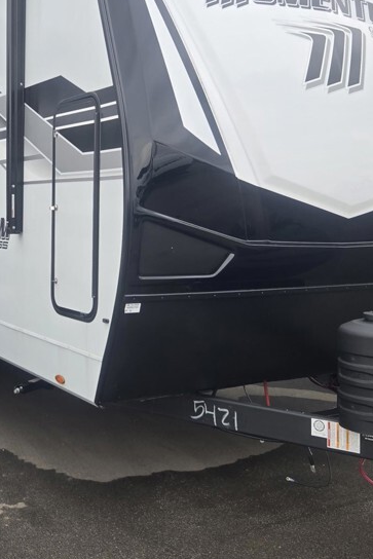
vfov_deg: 43.4
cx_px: 112
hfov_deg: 29.6
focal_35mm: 45
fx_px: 699
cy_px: 225
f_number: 1.8
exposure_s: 1/368
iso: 25
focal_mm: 5.4
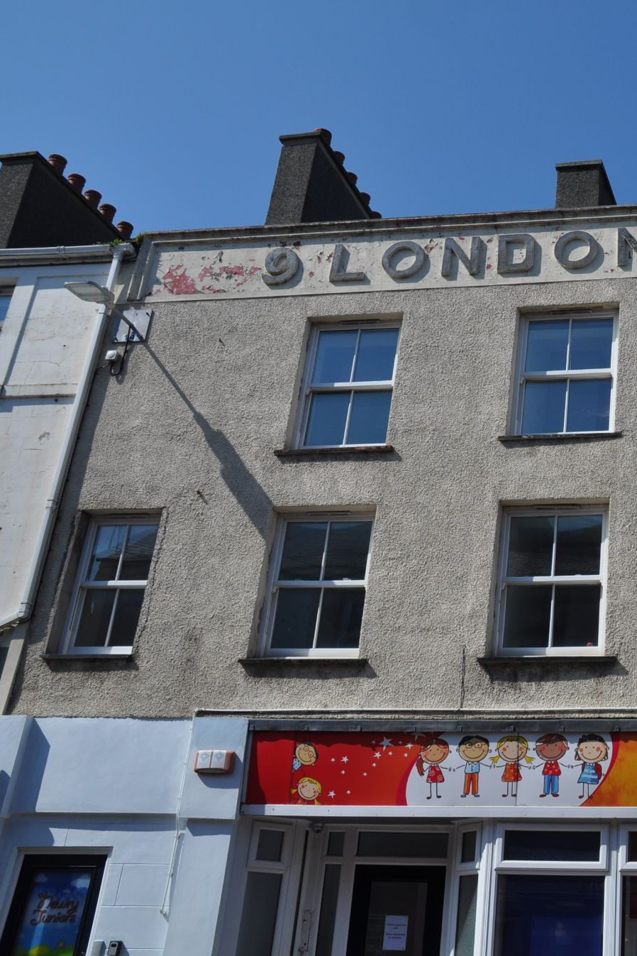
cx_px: 699
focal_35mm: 41
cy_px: 476
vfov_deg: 47.4
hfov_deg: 29.4
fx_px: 1088
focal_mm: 18
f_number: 10
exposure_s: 1/400
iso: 200
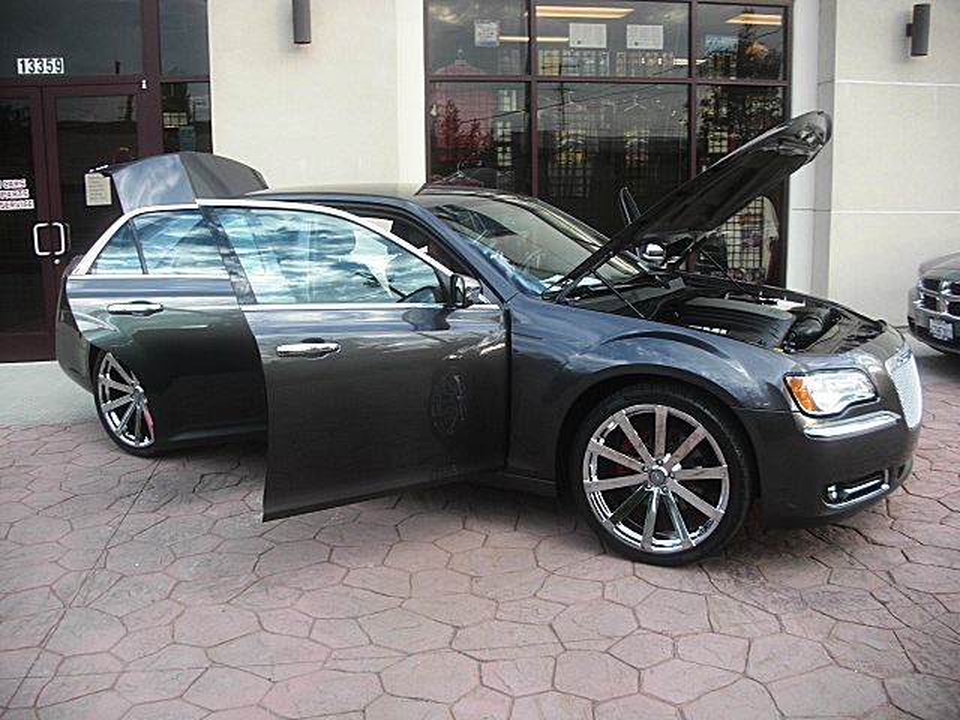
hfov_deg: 51.4
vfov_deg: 39.7
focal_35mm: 36
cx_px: 480
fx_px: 998
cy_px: 360
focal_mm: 6.3
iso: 50
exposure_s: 1/80
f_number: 2.8
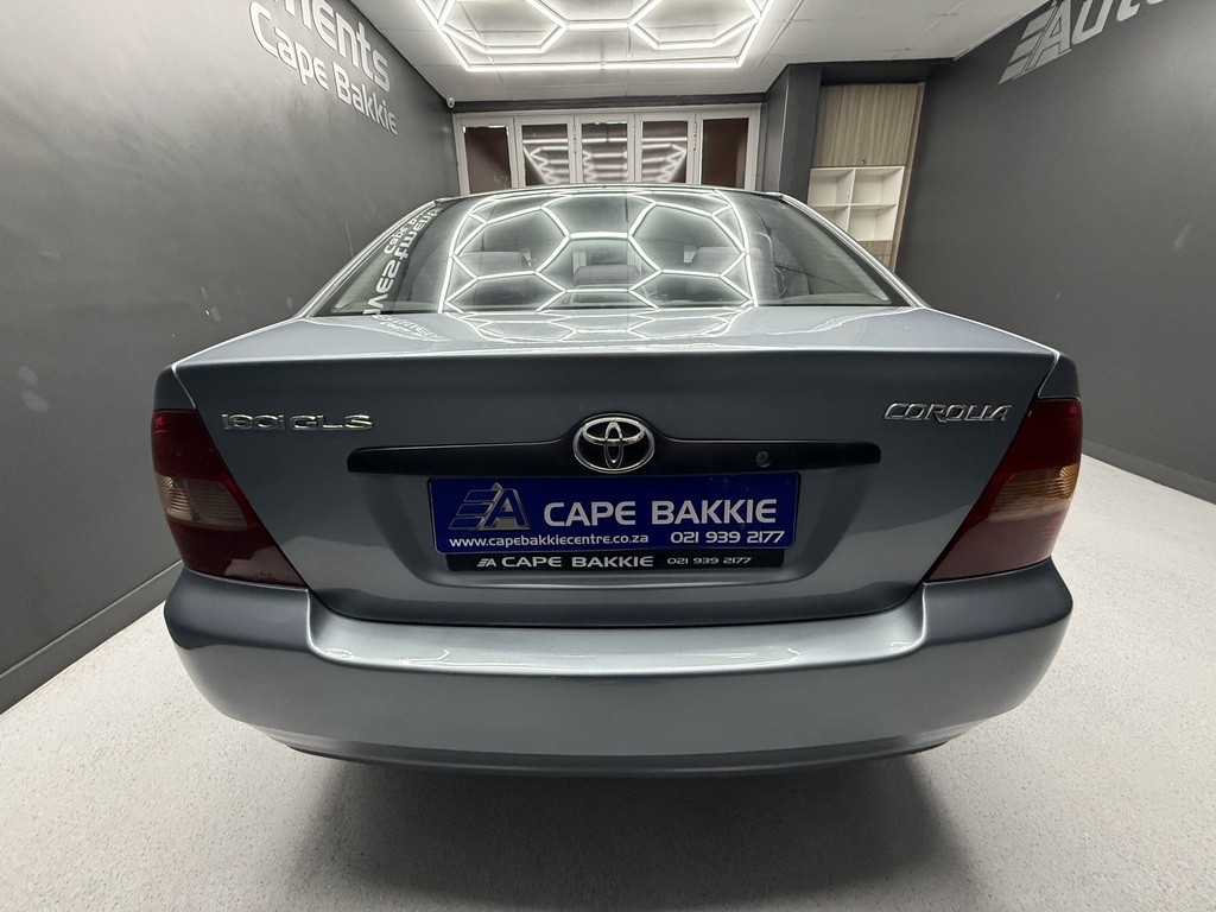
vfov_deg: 85.7
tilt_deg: -20.1
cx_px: 608
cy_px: 456
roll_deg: +1.7
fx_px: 492
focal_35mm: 14
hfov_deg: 102.1
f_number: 2.2
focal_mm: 2.22
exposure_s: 1/100
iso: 400
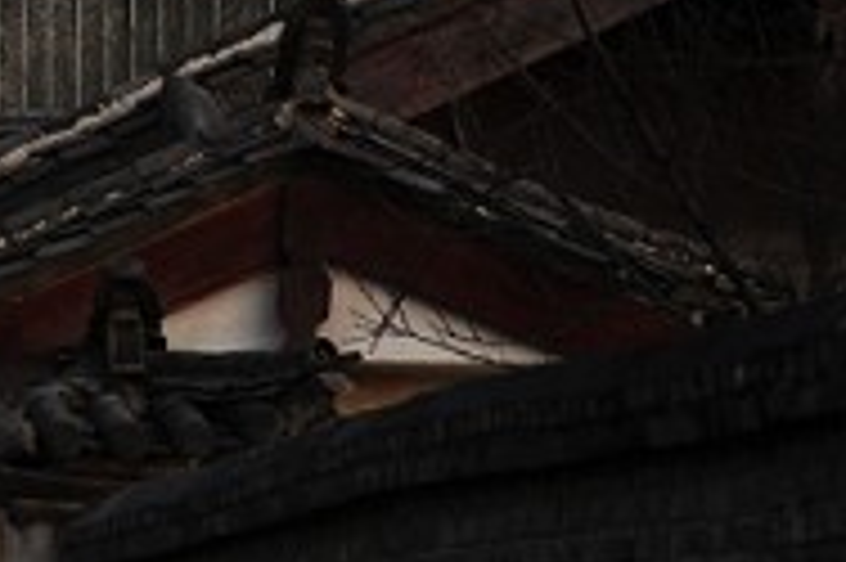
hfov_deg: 5.0
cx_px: -1130
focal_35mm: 398
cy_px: -74
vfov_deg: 3.4
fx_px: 9345
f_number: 5
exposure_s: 1/200
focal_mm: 52
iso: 200
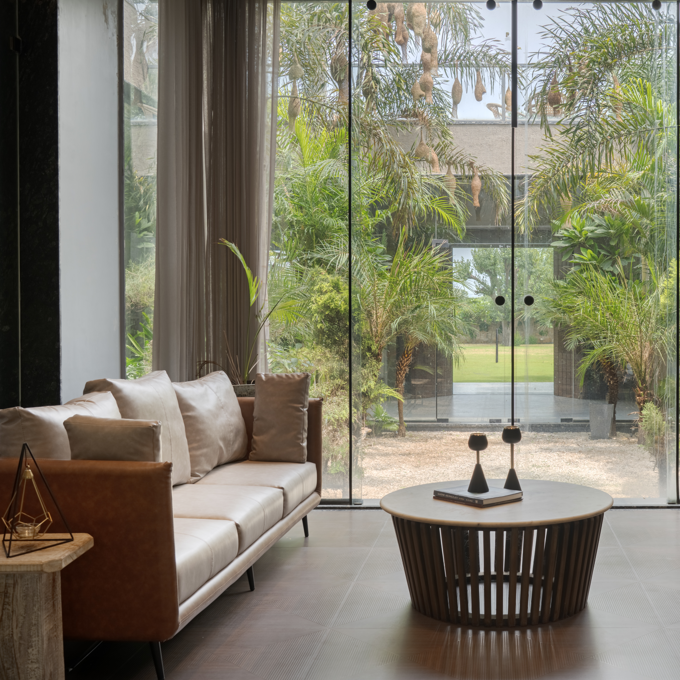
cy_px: 340
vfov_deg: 40.9
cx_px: 501
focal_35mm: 41
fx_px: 911
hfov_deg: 39.9
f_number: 10
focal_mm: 32
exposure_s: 1/320
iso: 80
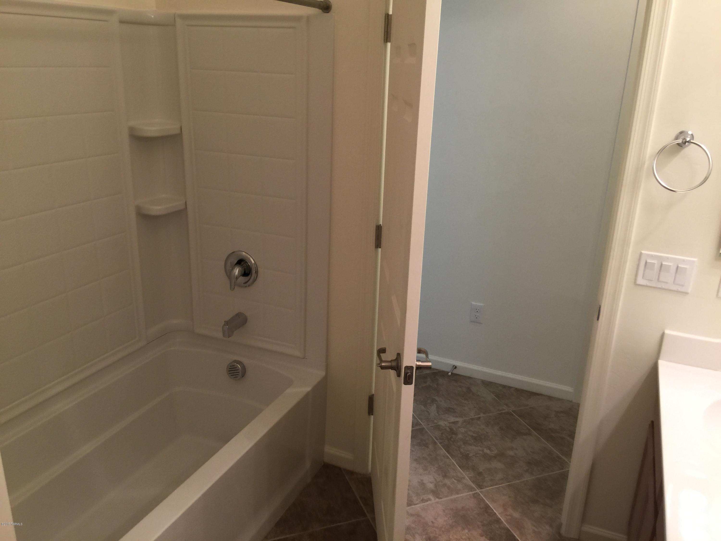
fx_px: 604
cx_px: 360
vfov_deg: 48.2
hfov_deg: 61.7
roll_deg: -2.2
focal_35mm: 29
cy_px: 270
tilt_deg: -17.1
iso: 32
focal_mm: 4.15
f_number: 2.2
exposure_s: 1/15
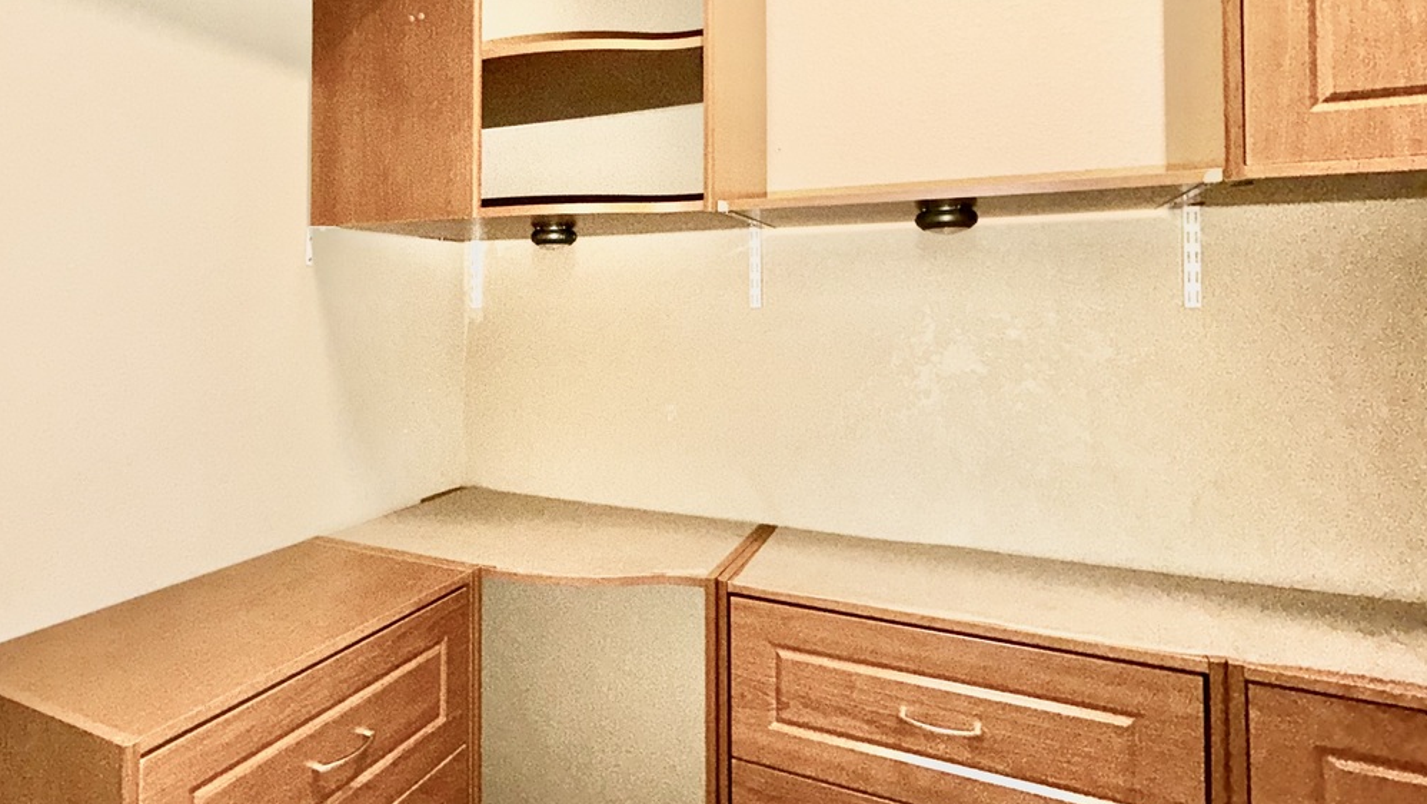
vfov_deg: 50.8
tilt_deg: +0.8
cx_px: 546
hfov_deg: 79.9
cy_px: 283
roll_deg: +0.2
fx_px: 833
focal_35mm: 22
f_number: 2.2
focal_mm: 2.22
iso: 200
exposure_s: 1/60
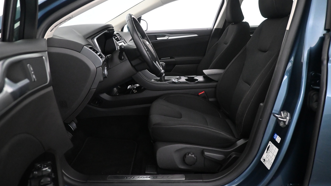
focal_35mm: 26
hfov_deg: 71.9
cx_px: 167
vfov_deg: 44.2
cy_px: 77
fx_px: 228
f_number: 3.5
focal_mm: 16
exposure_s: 1/60
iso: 5000
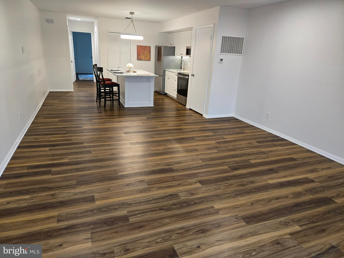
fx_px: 229
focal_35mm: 23
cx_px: 172
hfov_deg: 73.9
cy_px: 129
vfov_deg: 58.9
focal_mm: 5.4
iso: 500
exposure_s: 1/120
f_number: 1.8
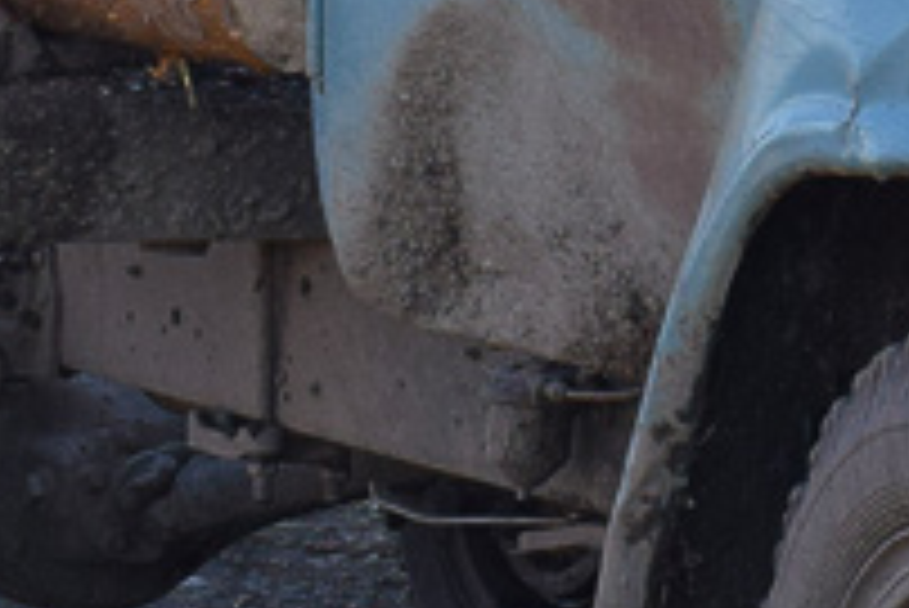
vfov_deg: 5.1
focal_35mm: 267
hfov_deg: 7.6
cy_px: -230
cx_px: 1314
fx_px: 6746
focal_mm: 30
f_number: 8
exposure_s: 1/250
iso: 320
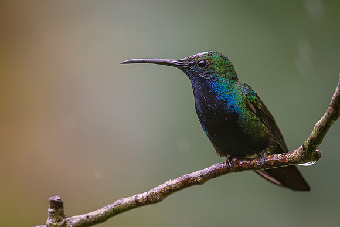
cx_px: 177
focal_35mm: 860
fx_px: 8121
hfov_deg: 2.4
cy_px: 118
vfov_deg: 1.6
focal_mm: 560
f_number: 6.3
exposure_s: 1/1000
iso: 5600
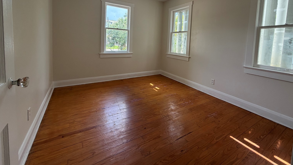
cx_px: 149
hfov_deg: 99.4
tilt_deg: -4.0
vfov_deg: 64.6
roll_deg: -1.4
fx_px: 124
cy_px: 50
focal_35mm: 16
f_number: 2.2
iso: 64
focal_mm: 2.22
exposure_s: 1/121
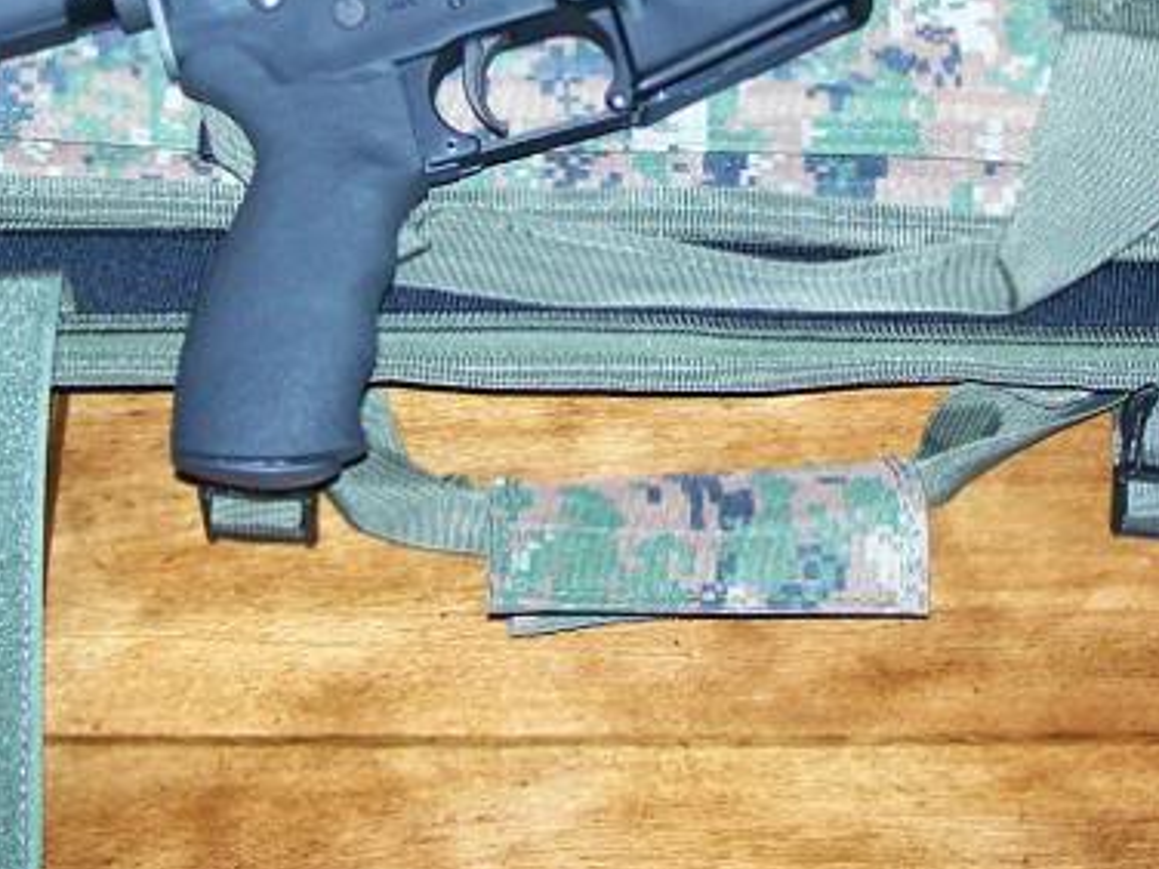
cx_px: 681
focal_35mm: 102
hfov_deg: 19.2
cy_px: 163
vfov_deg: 14.4
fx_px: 3415
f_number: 2.8
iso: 160
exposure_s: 1/60
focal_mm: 6.3
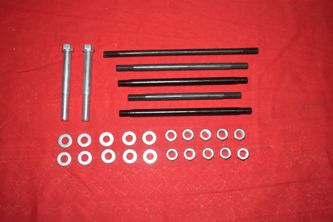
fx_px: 402
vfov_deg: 30.9
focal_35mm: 44
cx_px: 166
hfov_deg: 45.0
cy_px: 111
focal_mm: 29
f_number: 5.6
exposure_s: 1/160
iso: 1000
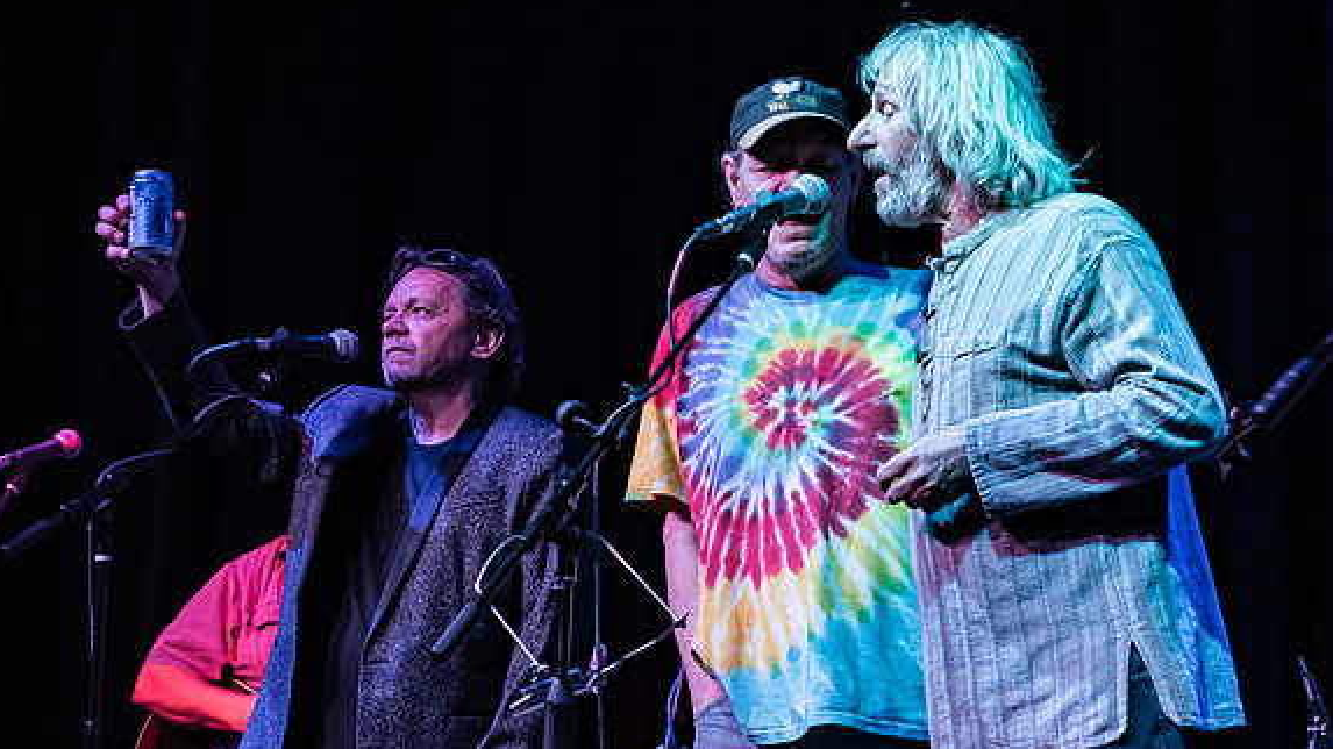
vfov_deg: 10.2
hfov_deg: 18.1
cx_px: 804
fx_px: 4170
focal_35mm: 118
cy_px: 586
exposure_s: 1/160
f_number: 5.6
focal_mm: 70
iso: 1600
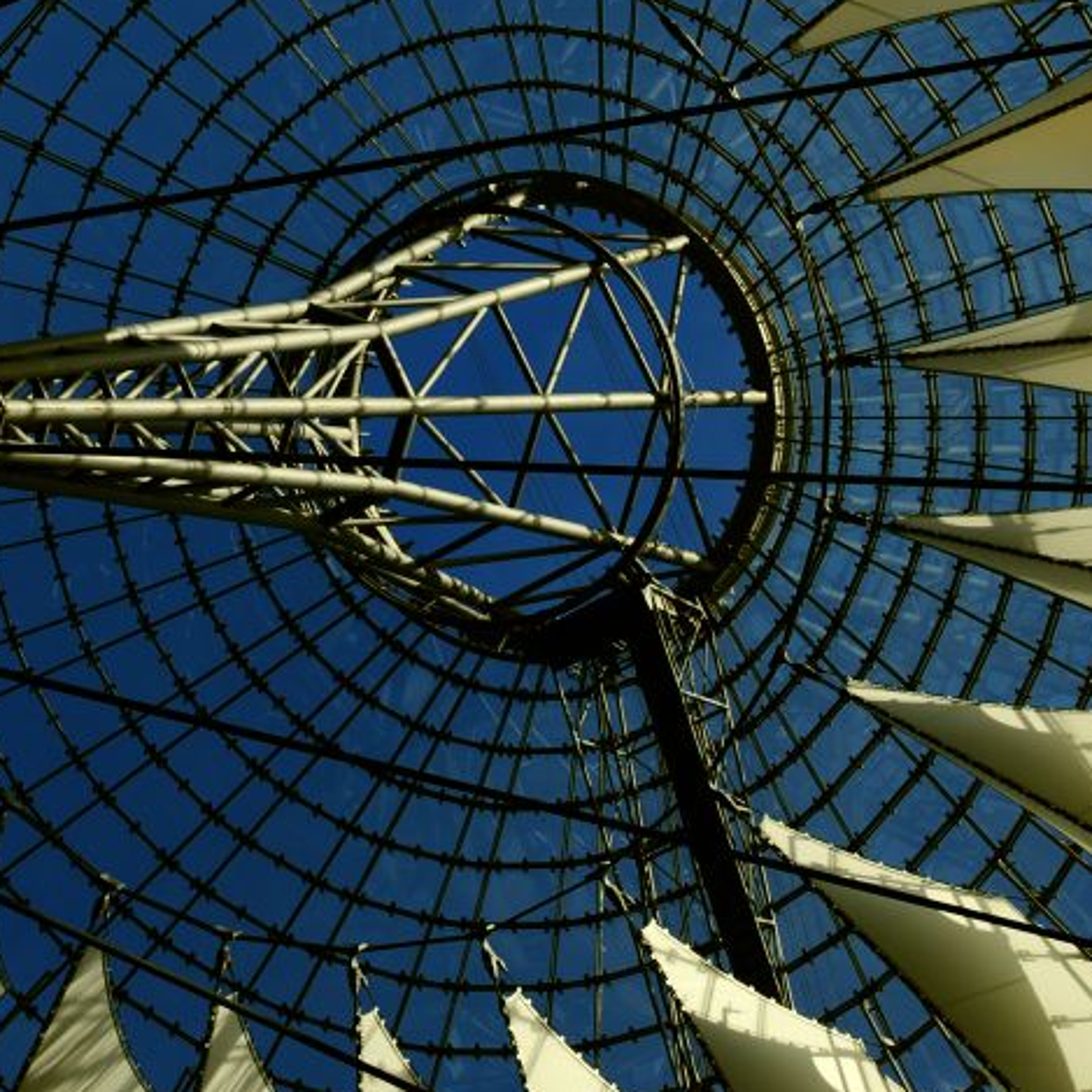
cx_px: 249
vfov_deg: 22.1
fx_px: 2784
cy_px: 336
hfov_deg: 22.0
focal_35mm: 78
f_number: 7.1
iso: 100
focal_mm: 28
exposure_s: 1/250
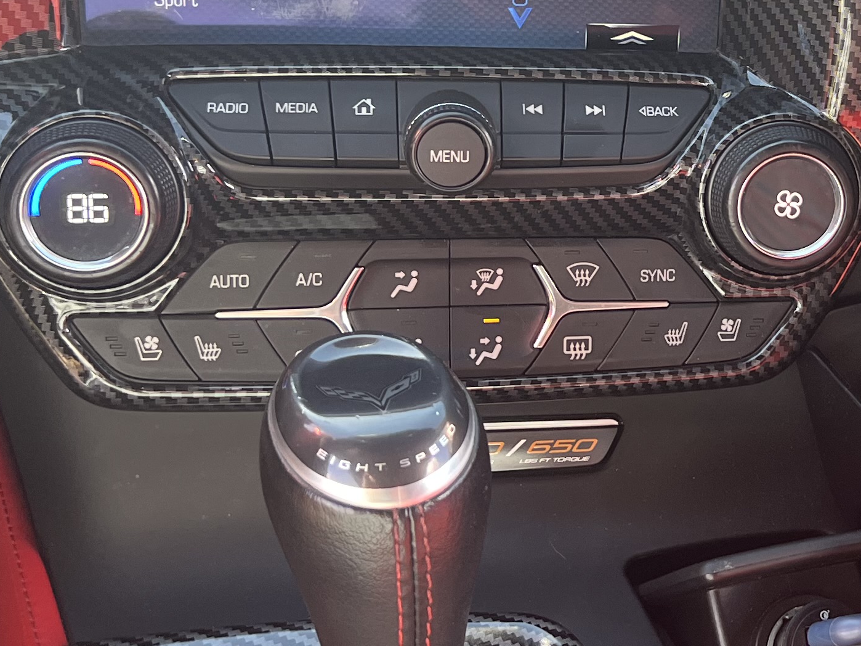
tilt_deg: -32.9
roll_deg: -9.1
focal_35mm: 75
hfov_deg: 24.8
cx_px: 849
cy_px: 178
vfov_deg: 19.5
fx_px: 1865
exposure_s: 1/121
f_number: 1.5
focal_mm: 5.7
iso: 80
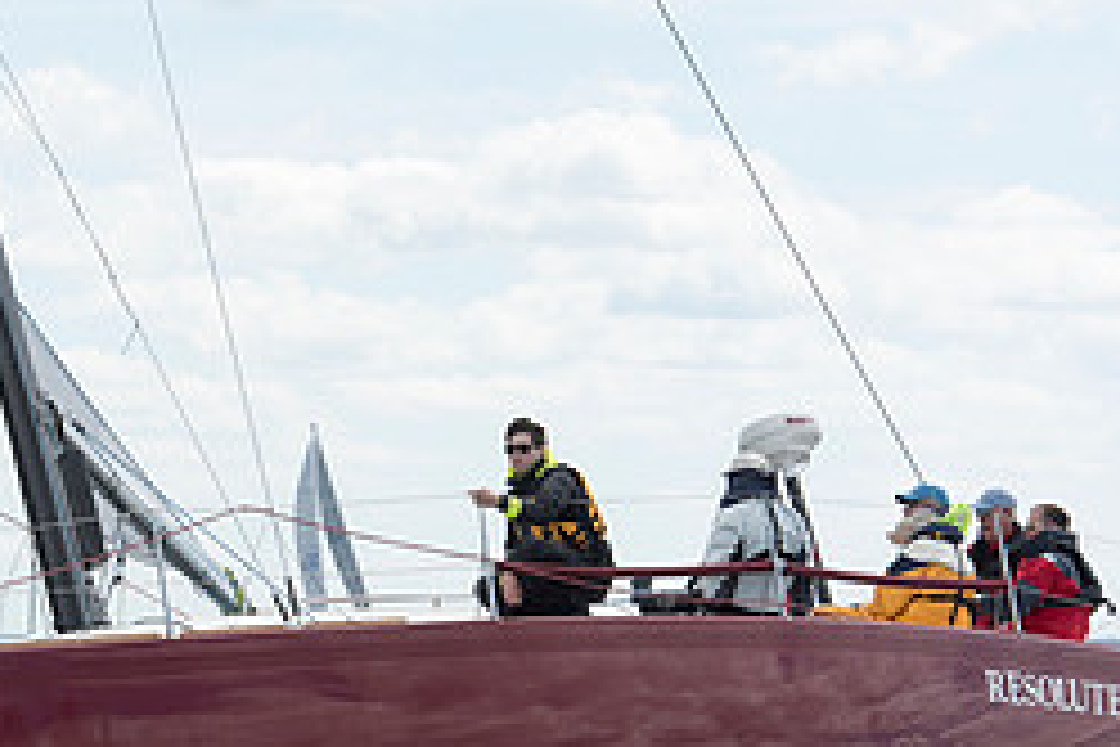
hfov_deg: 7.0
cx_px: 67
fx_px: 9146
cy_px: 470
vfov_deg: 4.7
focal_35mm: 294
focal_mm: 122
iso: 320
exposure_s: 1/1250
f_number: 8
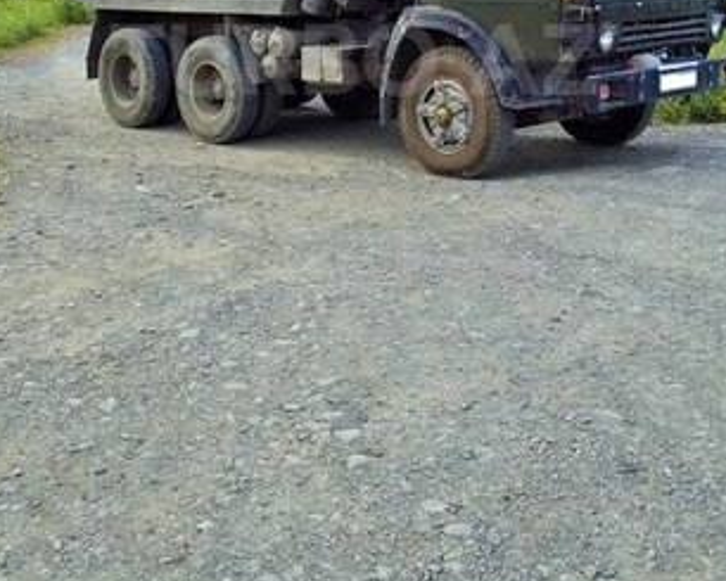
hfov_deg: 38.0
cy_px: 59
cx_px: 354
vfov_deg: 29.6
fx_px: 1053
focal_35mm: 49
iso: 40
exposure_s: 1/431
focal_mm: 3.3
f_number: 2.2
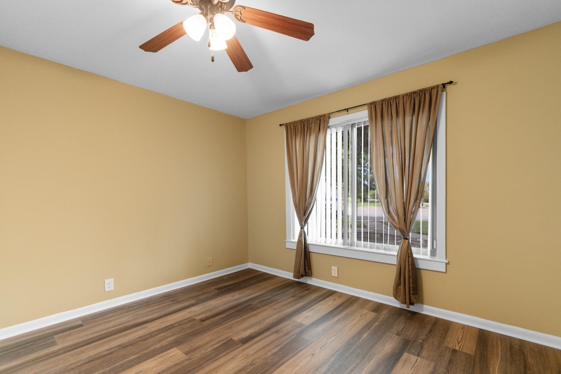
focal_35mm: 15
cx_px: 280
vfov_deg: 77.3
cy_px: 187
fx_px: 234
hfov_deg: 100.4
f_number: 4.5
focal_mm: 10
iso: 100
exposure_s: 1/6
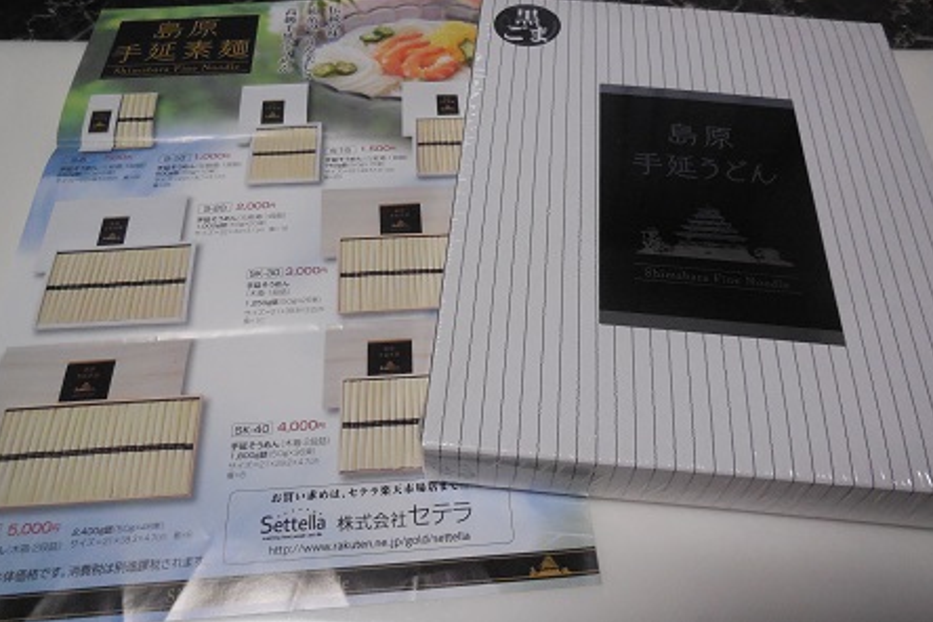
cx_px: 476
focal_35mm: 27
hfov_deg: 67.4
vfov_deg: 47.7
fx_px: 700
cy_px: 261
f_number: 3.1
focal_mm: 4.5
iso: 800
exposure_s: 1/200
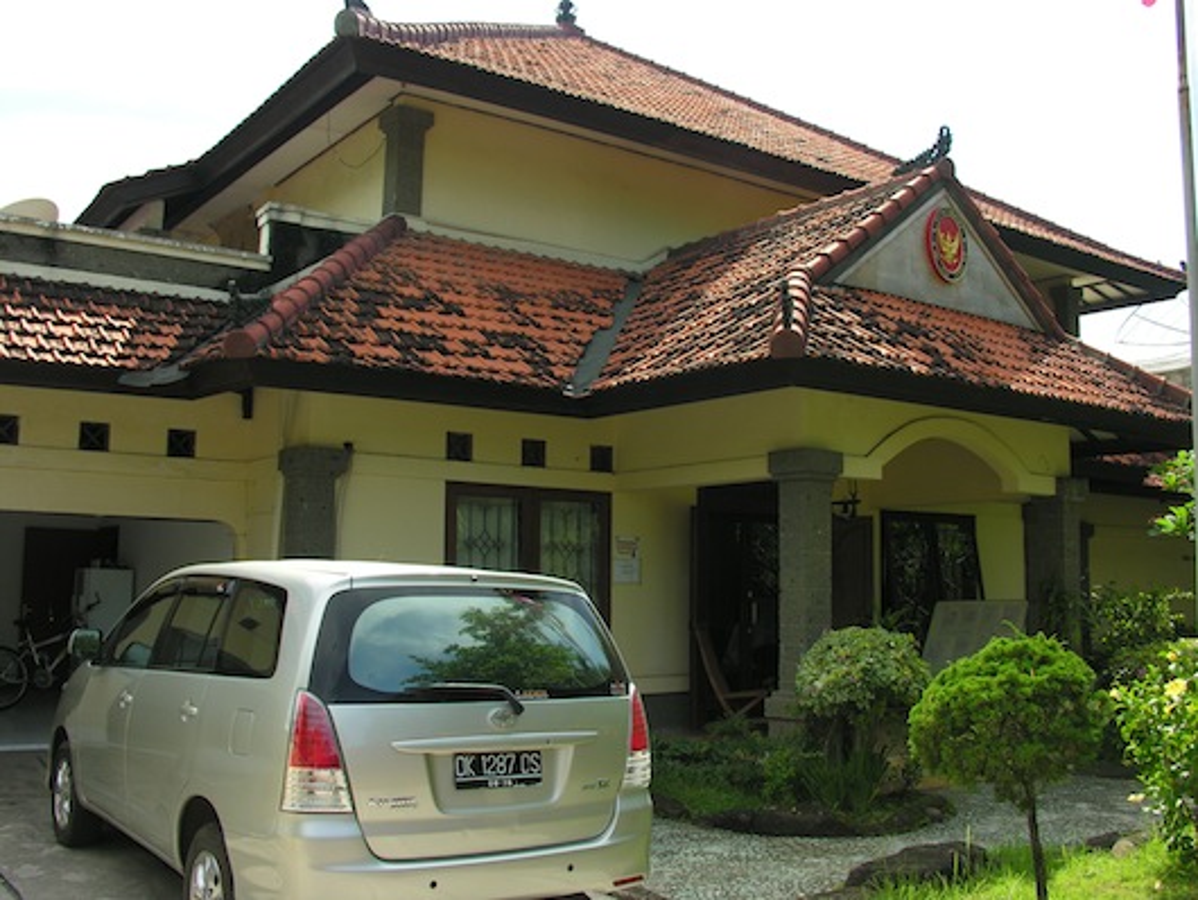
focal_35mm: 35
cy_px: 450
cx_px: 599
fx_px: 1212
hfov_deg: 52.6
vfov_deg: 40.7
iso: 50
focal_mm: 8.9
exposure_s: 1/500
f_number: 2.8
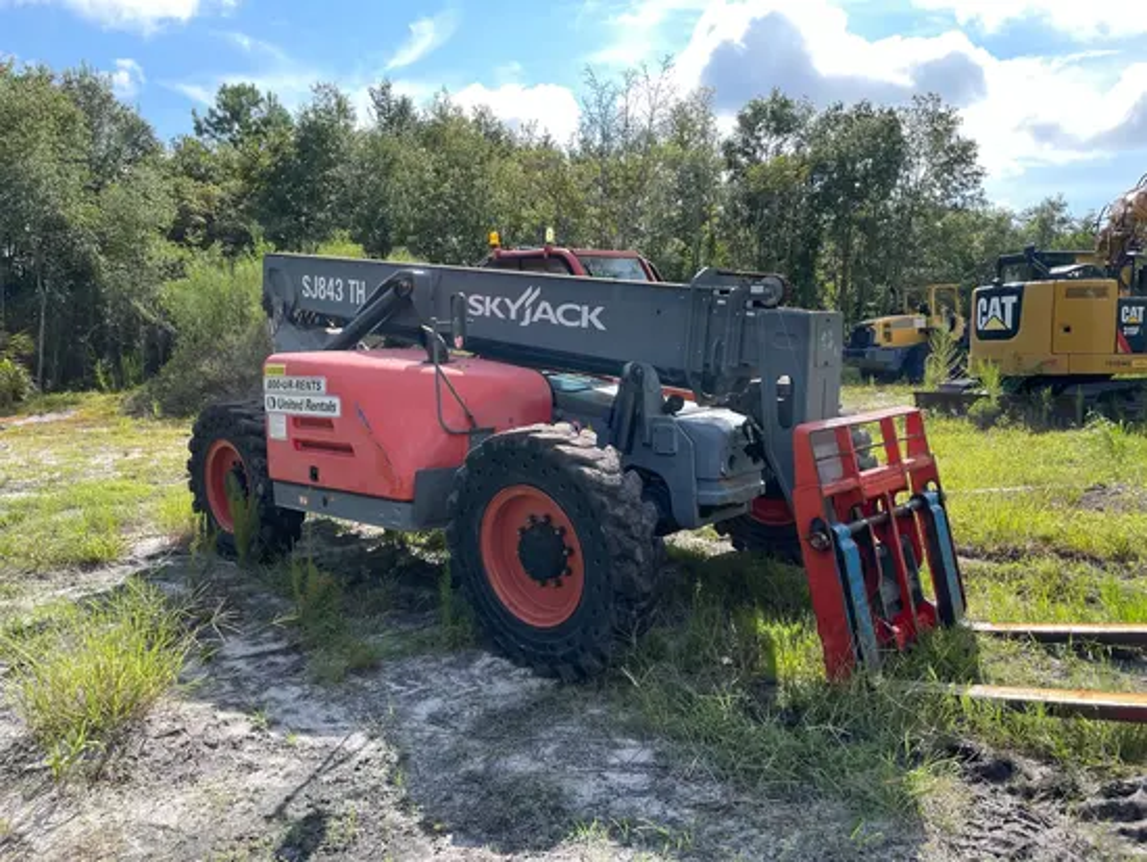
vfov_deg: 53.1
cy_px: 431
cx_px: 574
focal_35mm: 26
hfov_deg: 67.3
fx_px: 862
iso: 32
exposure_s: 1/1135
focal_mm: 4.2
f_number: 1.6
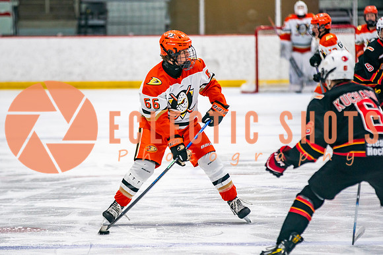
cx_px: 158
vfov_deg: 4.8
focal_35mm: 286
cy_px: 127
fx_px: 3045
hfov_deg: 7.2
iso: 800
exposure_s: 1/640
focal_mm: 200
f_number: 2.8
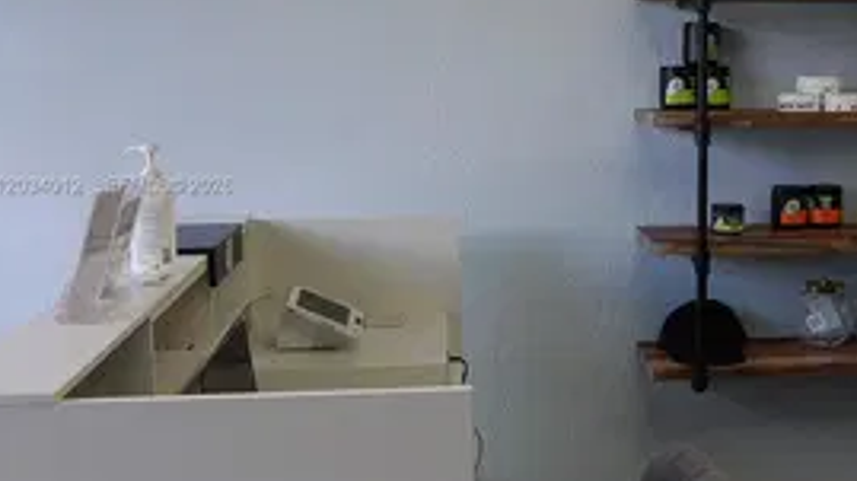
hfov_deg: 37.9
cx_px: 615
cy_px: 188
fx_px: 1221
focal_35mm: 54
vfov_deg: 22.2
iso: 400
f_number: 5.6
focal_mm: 23
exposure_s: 1/100
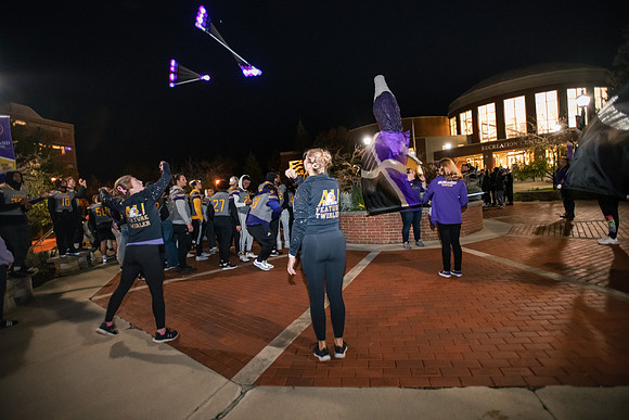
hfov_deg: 93.3
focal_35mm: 17
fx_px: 297
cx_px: 314
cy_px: 210
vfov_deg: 70.5
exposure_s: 1/30
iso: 5000
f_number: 2.8
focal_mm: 17
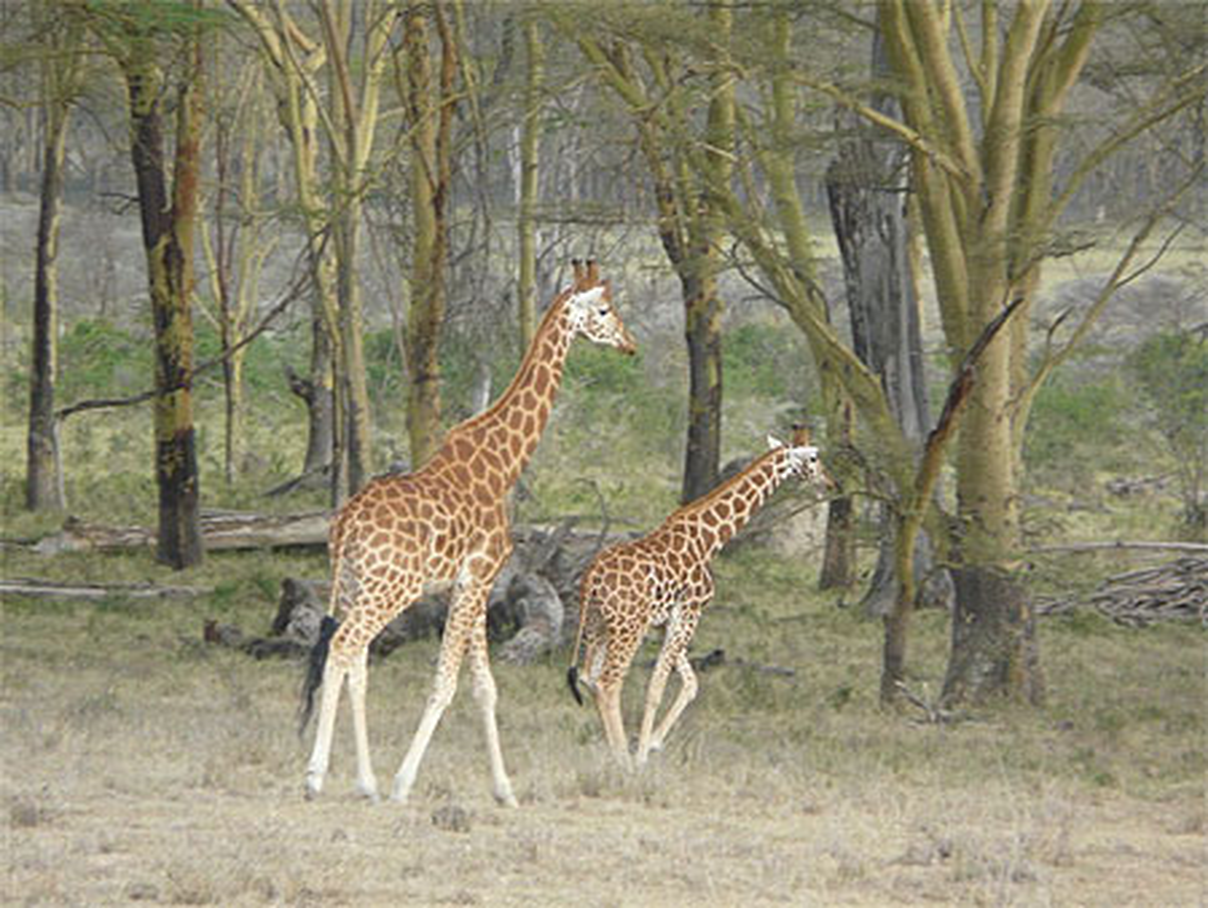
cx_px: 604
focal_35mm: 504
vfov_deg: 3.0
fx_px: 17598
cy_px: 454
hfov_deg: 3.9
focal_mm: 82.8
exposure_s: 1/125
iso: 160
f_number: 4.2
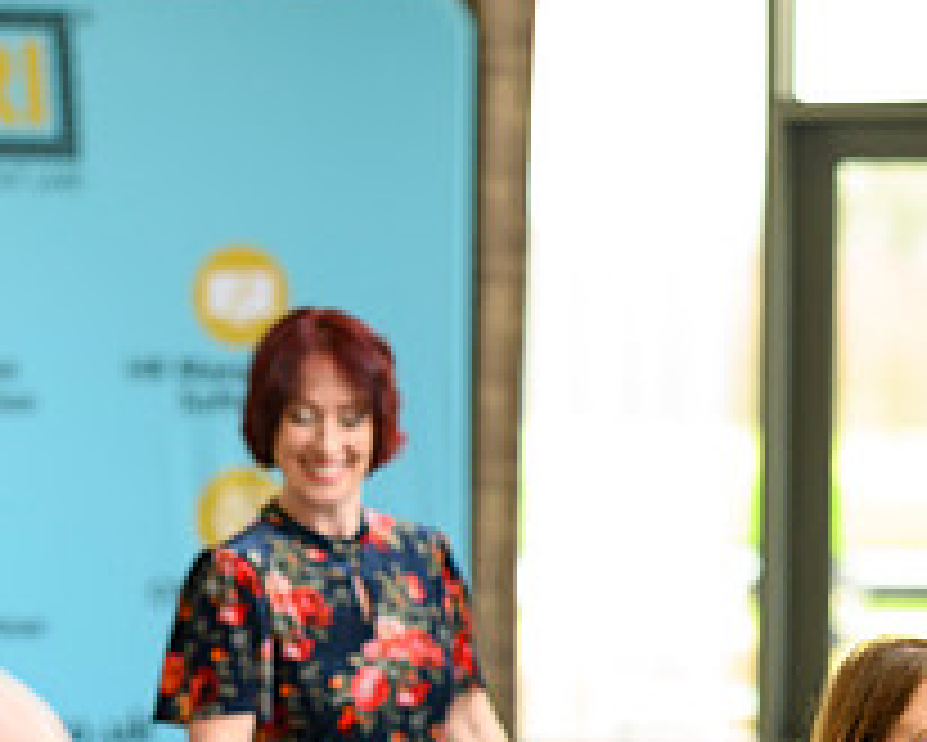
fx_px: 6313
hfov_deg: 8.4
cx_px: 405
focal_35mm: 230
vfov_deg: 6.7
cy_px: 814
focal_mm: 85
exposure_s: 1/200
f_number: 2.2
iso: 640
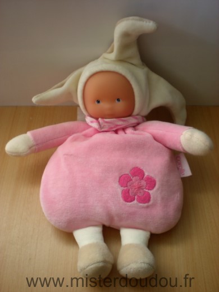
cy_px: 146
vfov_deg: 49.0
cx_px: 110
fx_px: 321
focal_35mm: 38
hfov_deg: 37.7
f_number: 3.1
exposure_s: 1/55
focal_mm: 6.3
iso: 77
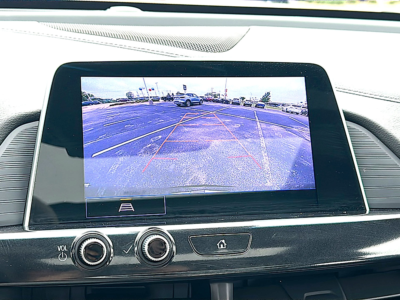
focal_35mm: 44
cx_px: 200
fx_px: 508
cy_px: 150
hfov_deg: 42.9
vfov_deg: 32.9
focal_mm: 6.86
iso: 80
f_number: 1.78
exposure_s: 1/283
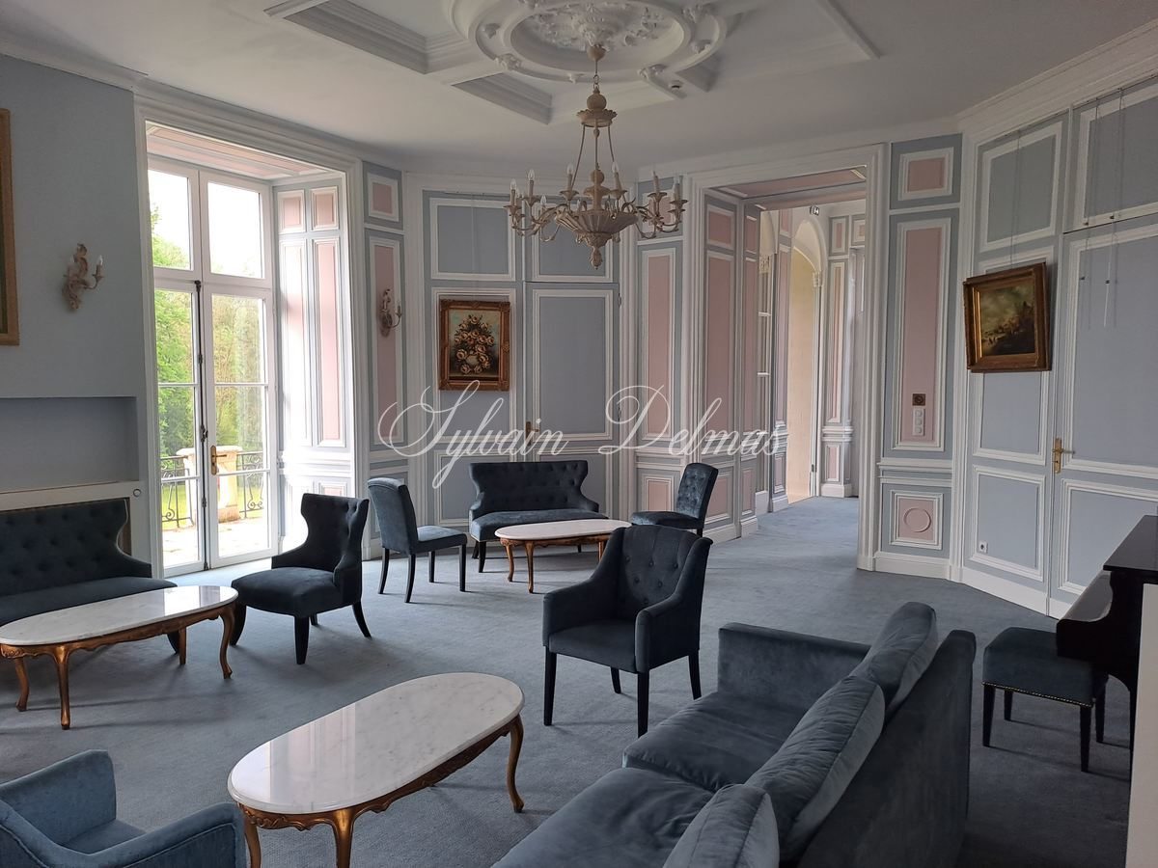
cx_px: 579
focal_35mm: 25
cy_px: 434
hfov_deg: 69.4
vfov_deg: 54.9
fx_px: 836
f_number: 1.8
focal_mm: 4.65
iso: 50
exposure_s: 1/100
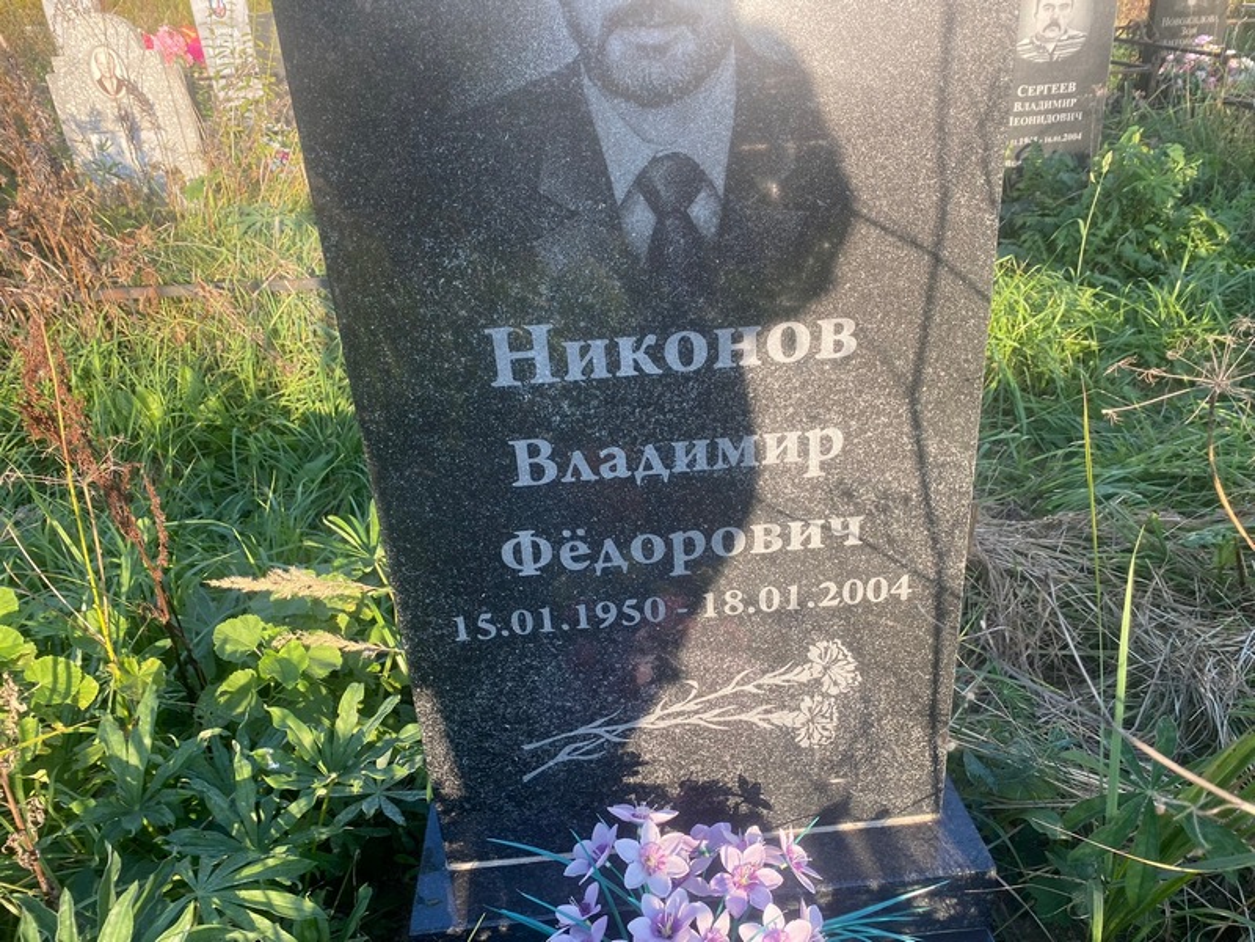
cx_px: 628
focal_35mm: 26
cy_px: 471
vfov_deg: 53.1
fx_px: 943
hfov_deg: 67.3
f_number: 1.8
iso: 32
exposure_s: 1/342
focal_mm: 4.25
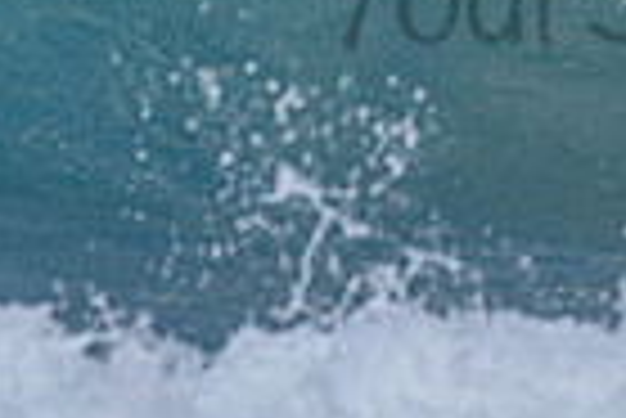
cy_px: -247
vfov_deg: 0.5
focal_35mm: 2557
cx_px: 823
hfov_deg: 0.8
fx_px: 44509
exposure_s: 1/2000
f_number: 5.6
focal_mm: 500
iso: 110
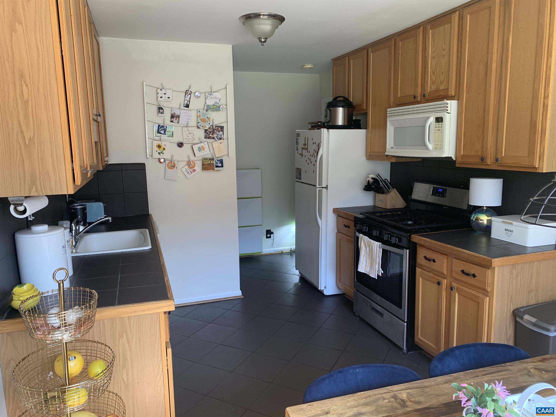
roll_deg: +1.0
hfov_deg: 67.3
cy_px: 208
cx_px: 278
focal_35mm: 26
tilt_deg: -9.6
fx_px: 418
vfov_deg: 53.1
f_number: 1.8
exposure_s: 1/89
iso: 100
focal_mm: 4.25
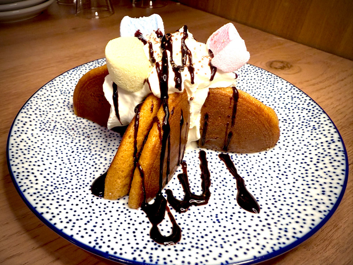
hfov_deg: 71.6
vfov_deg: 56.8
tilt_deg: -40.7
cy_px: 132
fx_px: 245
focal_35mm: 24
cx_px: 176
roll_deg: +0.3
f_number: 2.2
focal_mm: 2.22
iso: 250
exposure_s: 1/100
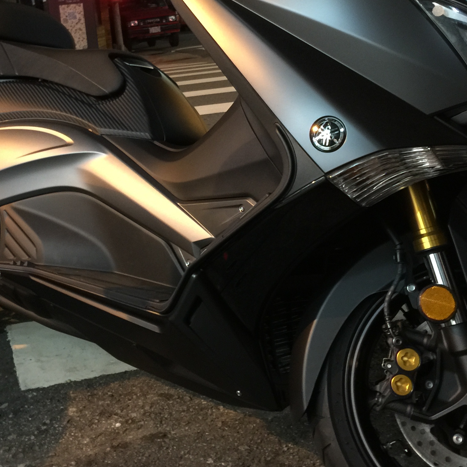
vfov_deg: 29.7
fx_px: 870
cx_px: 176
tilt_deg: -7.9
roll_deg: +5.1
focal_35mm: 57
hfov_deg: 29.9
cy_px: 132
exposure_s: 1/4
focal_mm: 4.15
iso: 80
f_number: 2.2
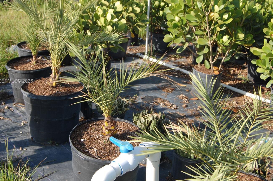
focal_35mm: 52
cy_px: 82
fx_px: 394
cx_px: 128
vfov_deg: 25.9
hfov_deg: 38.2
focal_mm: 30
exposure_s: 1/200
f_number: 7.1
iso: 200
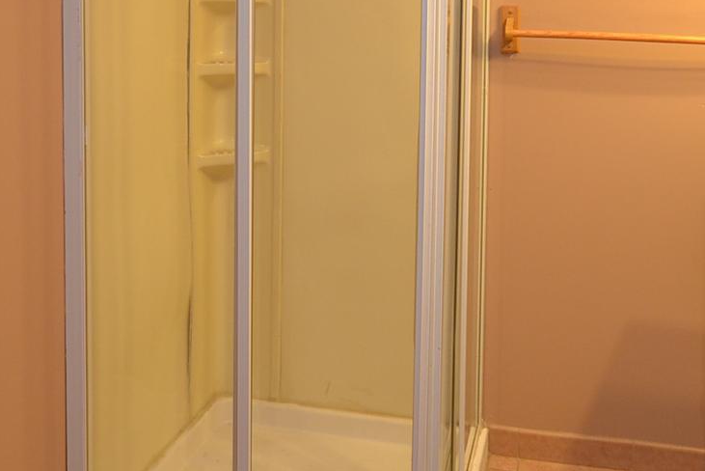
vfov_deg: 30.6
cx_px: 366
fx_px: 823
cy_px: 51
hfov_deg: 46.4
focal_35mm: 42
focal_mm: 10
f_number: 4.5
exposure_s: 1/13
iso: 400
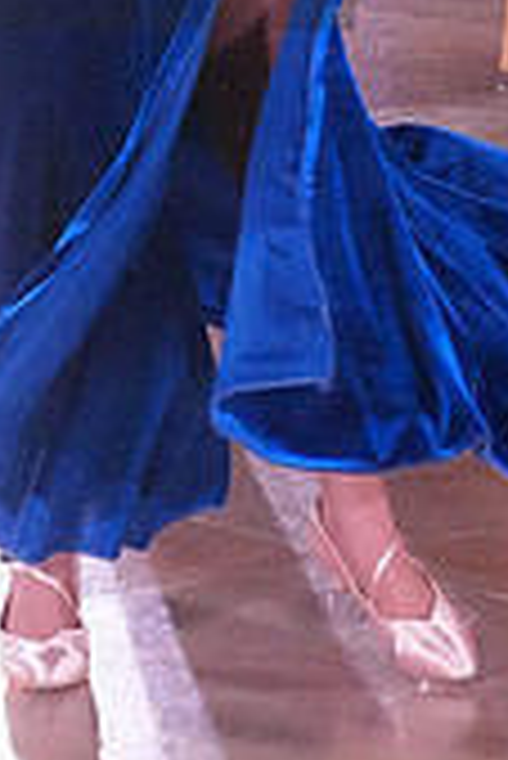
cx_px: -263
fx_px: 6168
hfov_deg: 4.7
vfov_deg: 7.0
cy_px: -117
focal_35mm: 292
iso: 10000
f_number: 8
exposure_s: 1/400
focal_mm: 57
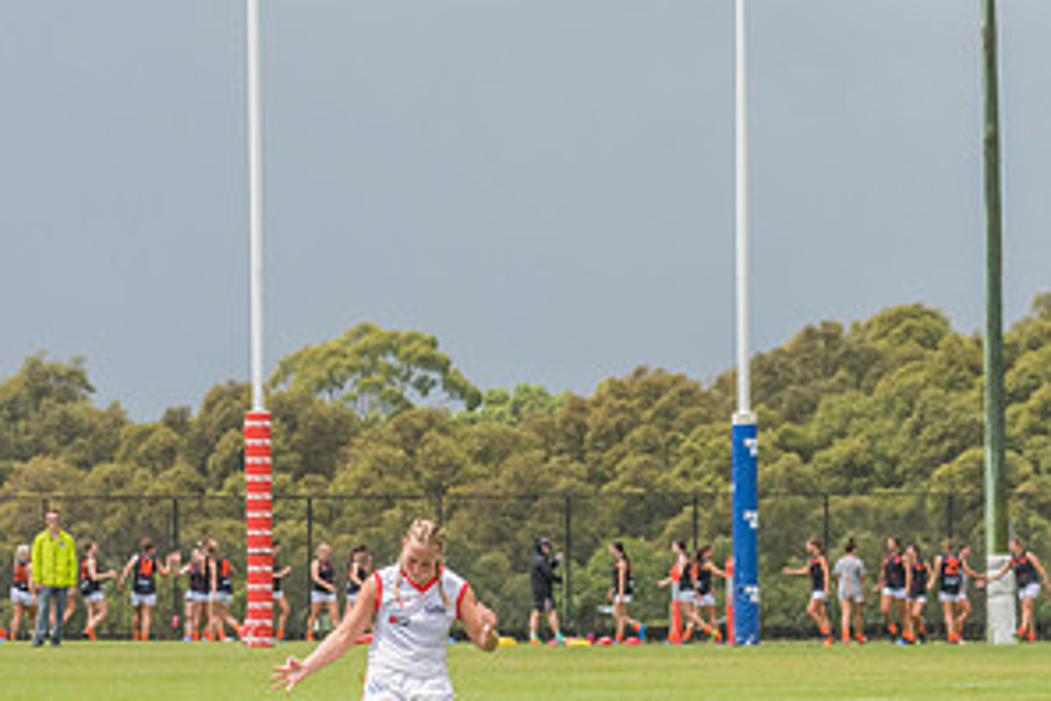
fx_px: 12173
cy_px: 505
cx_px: 437
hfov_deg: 4.9
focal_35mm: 417
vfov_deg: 3.3
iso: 800
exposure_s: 1/1250
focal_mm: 180
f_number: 10
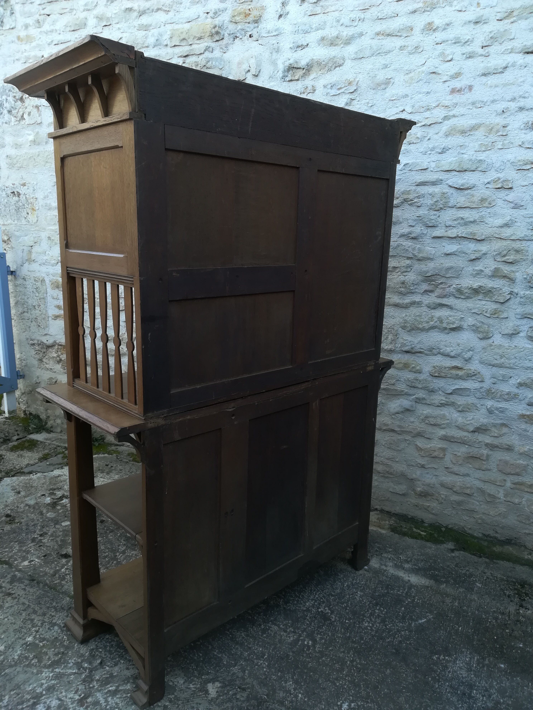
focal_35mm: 26
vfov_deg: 67.3
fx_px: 534
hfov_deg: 53.1
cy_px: 355
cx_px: 266
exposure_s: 1/50
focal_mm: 3.83
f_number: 2.2
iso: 64
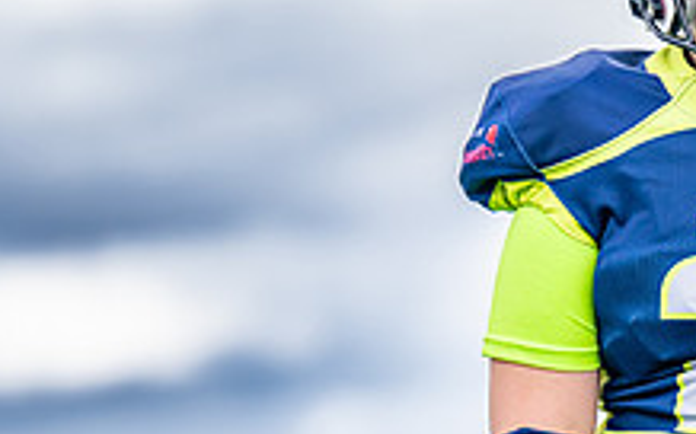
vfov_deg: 2.9
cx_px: 892
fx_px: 8645
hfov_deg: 4.6
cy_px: 167
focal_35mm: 456
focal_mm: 137
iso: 320
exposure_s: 1/2000
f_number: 2.8
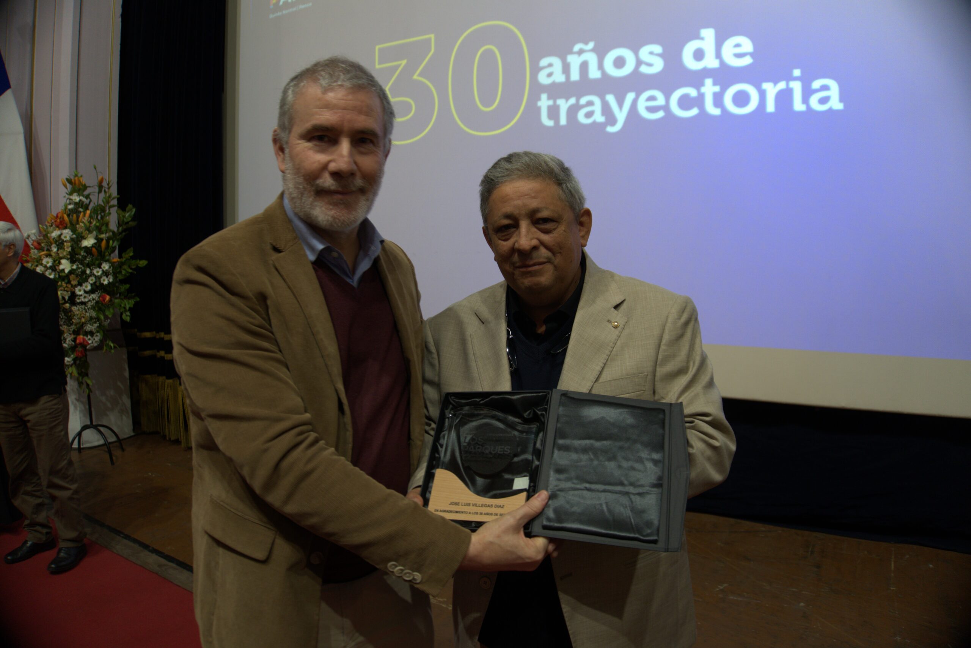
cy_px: 324
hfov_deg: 73.7
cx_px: 486
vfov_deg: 53.2
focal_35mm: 24
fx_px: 648
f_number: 3.5
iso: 800
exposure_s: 1/30
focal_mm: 16
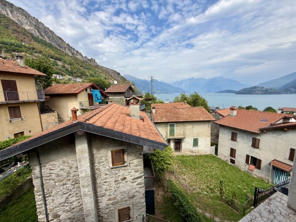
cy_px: 111
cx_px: 148
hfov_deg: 102.1
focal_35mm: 14
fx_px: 120
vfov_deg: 85.7
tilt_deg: -9.7
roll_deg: +1.6
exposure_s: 1/1497
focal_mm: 2.22
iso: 50
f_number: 2.2
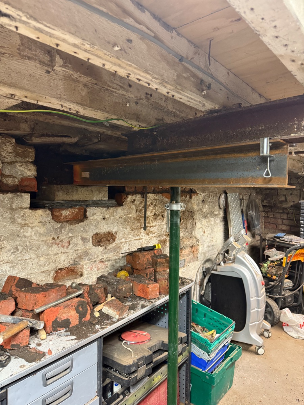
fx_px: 281
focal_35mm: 24
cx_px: 152
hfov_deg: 56.8
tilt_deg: -2.6
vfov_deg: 71.6
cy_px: 202
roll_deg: -1.5
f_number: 1.78
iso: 640
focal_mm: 6.76
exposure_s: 1/50
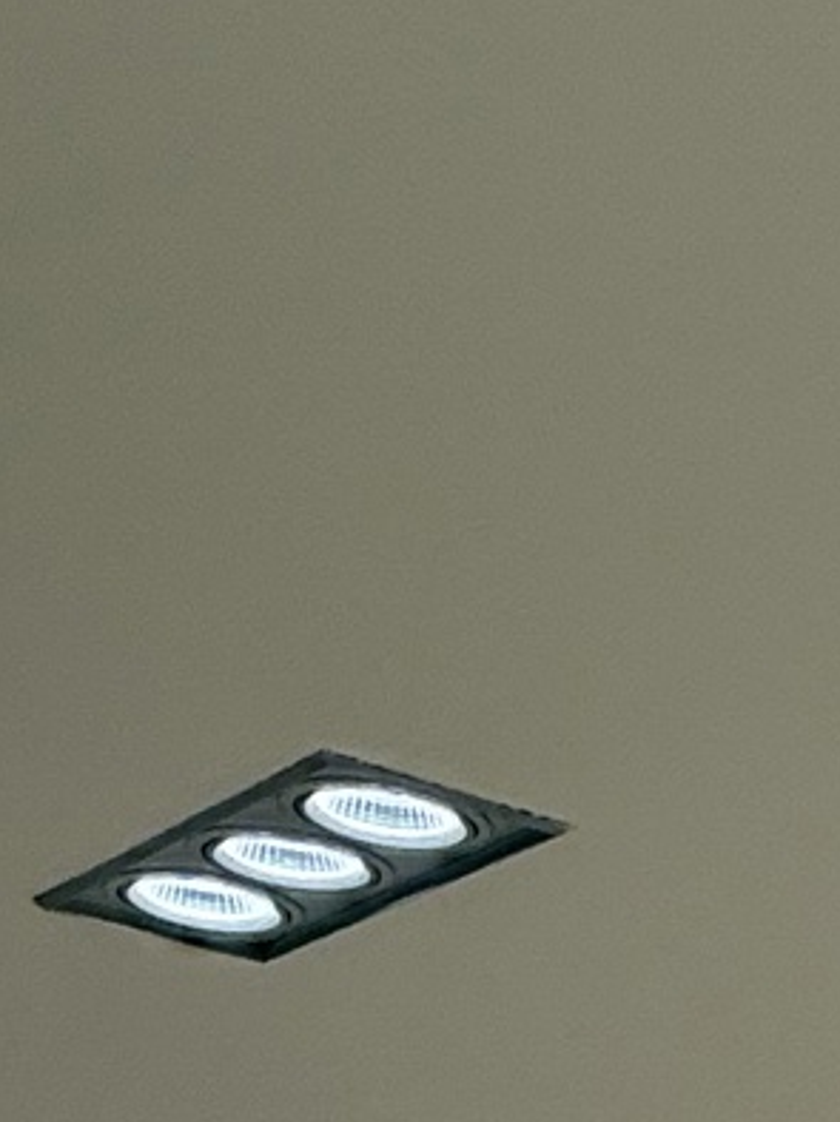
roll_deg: -1.2
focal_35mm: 91
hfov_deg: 13.5
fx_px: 2947
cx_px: 1765
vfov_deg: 17.4
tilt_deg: -0.5
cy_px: 2036
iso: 50
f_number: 2.2
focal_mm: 2.22
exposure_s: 1/100
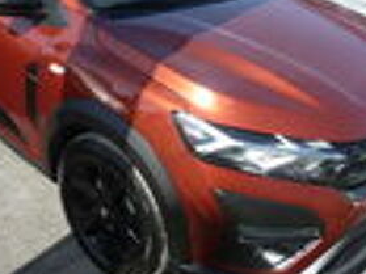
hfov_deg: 43.4
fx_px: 454
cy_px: 76
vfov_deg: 33.1
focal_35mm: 43
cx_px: 130
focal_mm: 4.1
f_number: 4
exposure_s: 1/320
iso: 80
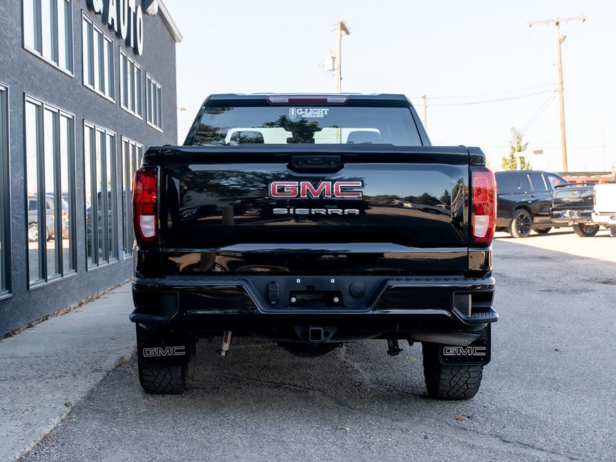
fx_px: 1114
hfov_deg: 30.9
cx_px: 312
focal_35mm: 63
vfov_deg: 23.4
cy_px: 194
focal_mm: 43.9
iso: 100
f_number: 4
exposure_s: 1/320
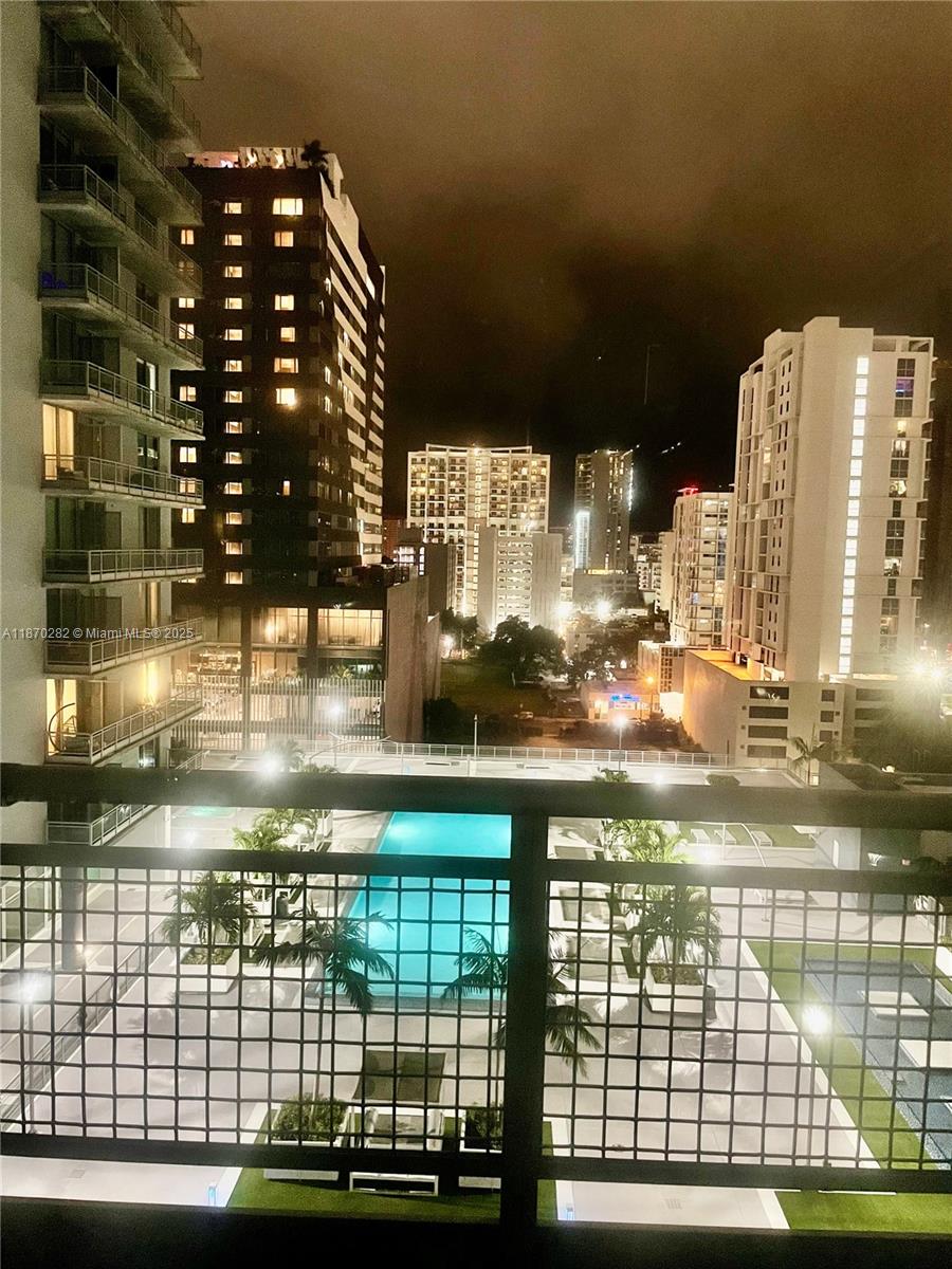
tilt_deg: -4.3
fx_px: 953
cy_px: 634
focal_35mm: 26
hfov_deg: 53.1
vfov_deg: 67.3
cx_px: 476
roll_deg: -1.4
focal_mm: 4.2
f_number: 1.6
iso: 1000
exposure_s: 1/30
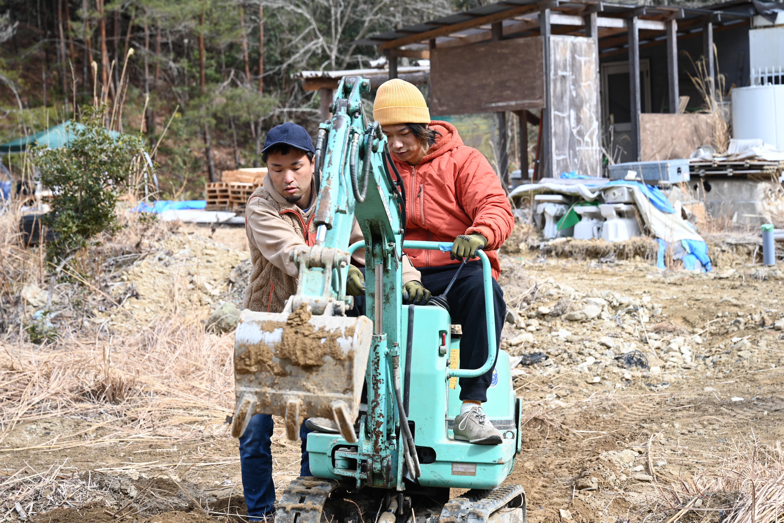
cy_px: 262
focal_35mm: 65
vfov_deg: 20.9
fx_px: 1415
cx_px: 392
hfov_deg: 31.0
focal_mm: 65
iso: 160
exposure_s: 1/250
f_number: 5.6
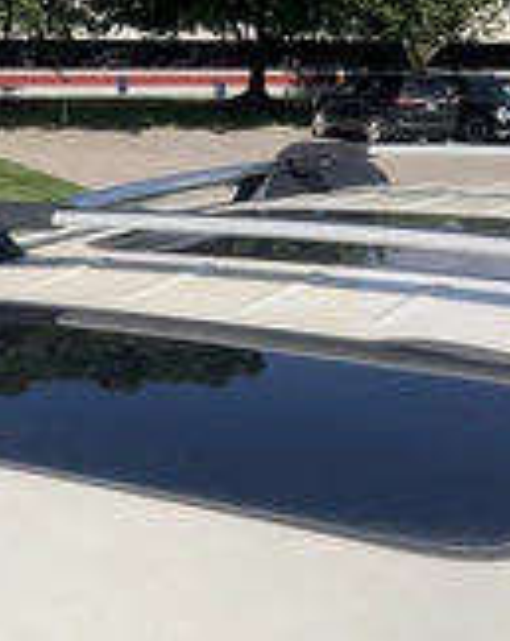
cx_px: 83
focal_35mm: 70
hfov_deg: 21.5
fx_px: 1324
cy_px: 550
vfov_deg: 26.5
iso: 25
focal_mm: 3
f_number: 1.8
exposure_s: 1/4405
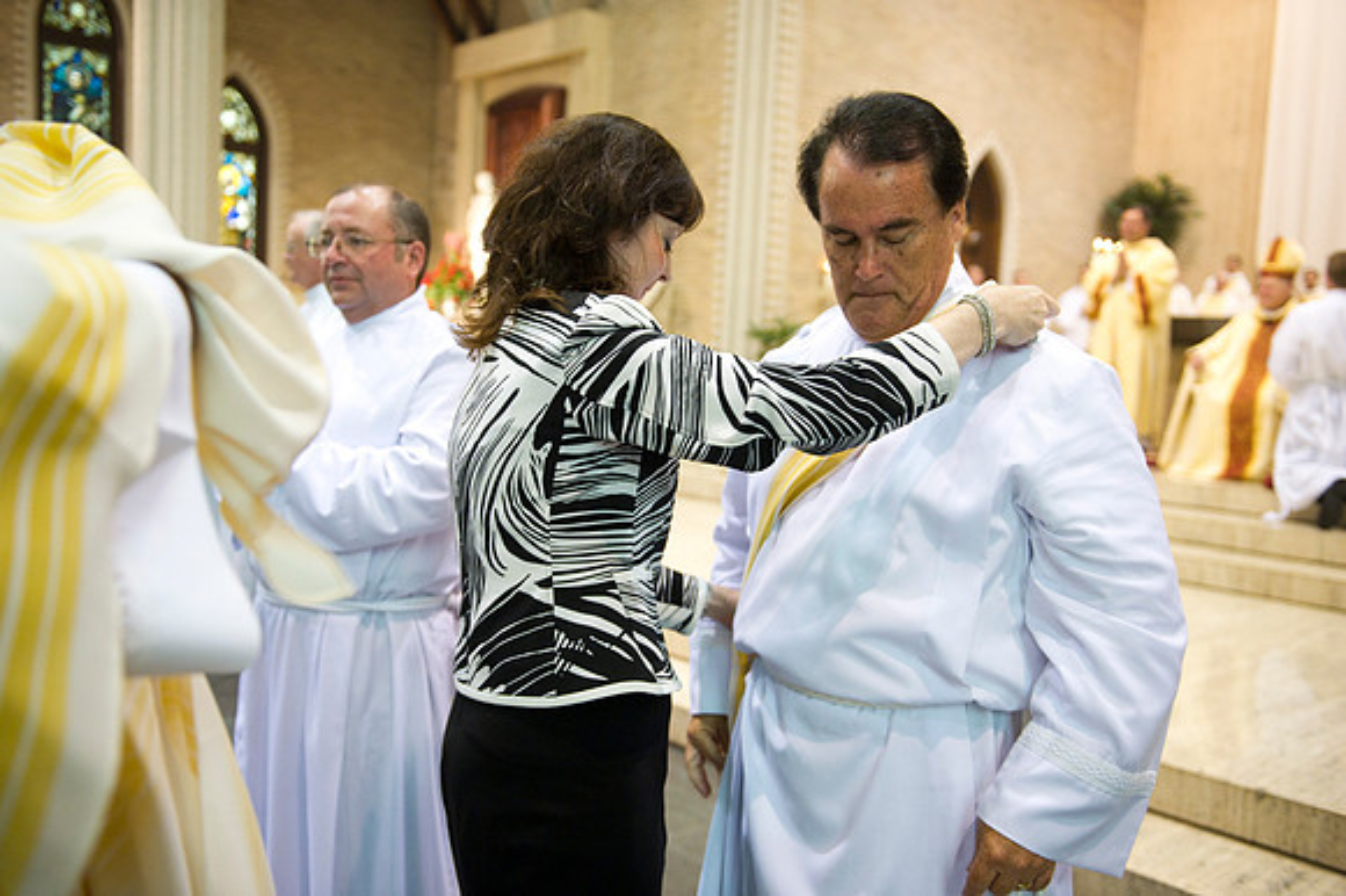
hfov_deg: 58.7
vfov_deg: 41.1
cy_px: 448
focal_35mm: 32
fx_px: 1196
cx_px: 673
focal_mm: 32
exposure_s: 1/125
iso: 2000
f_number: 2.8
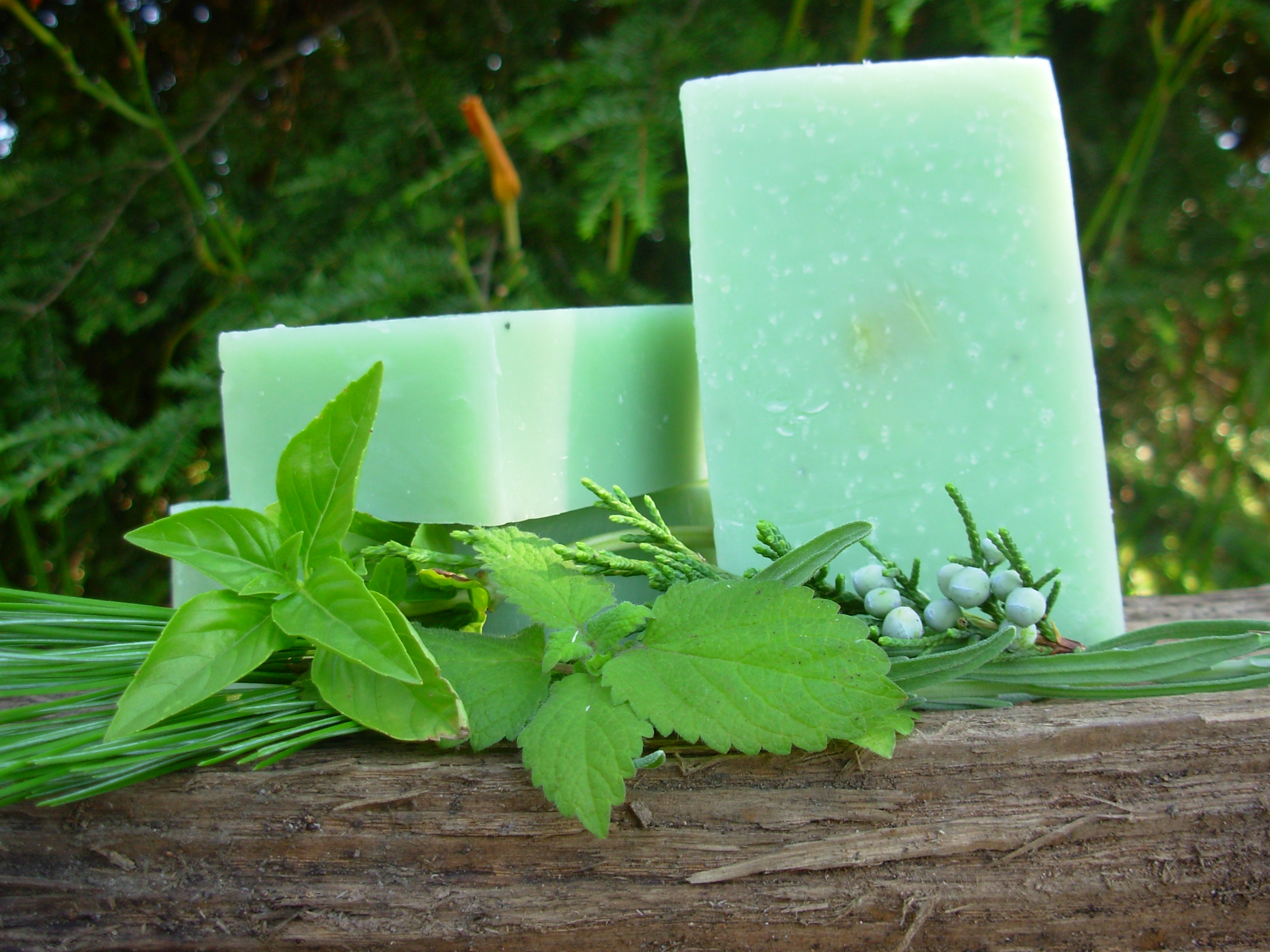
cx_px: 633
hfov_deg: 45.8
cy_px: 466
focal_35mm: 41
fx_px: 1504
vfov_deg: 35.1
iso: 50
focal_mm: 6.3
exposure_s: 1/93.2
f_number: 2.9
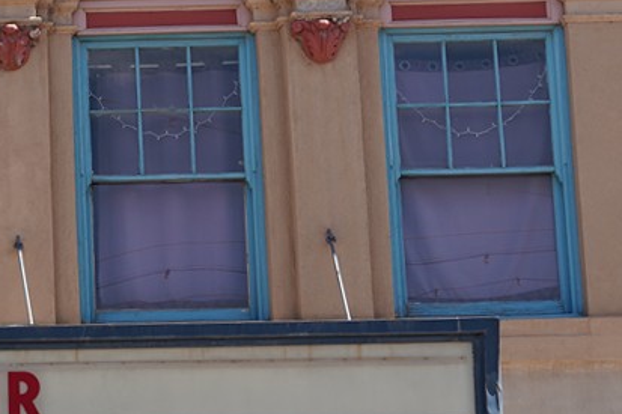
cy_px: 256
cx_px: -205
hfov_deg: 12.4
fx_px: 2763
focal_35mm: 160
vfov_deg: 8.6
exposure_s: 1/100
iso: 100
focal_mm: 33
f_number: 10
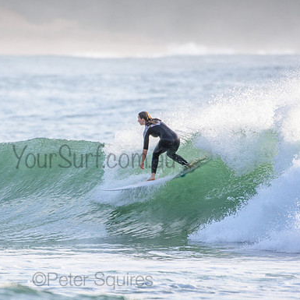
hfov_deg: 1.8
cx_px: 93
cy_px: 150
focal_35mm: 961
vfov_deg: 1.8
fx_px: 9423
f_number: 5.6
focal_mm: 500
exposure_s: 1/2000
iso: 640
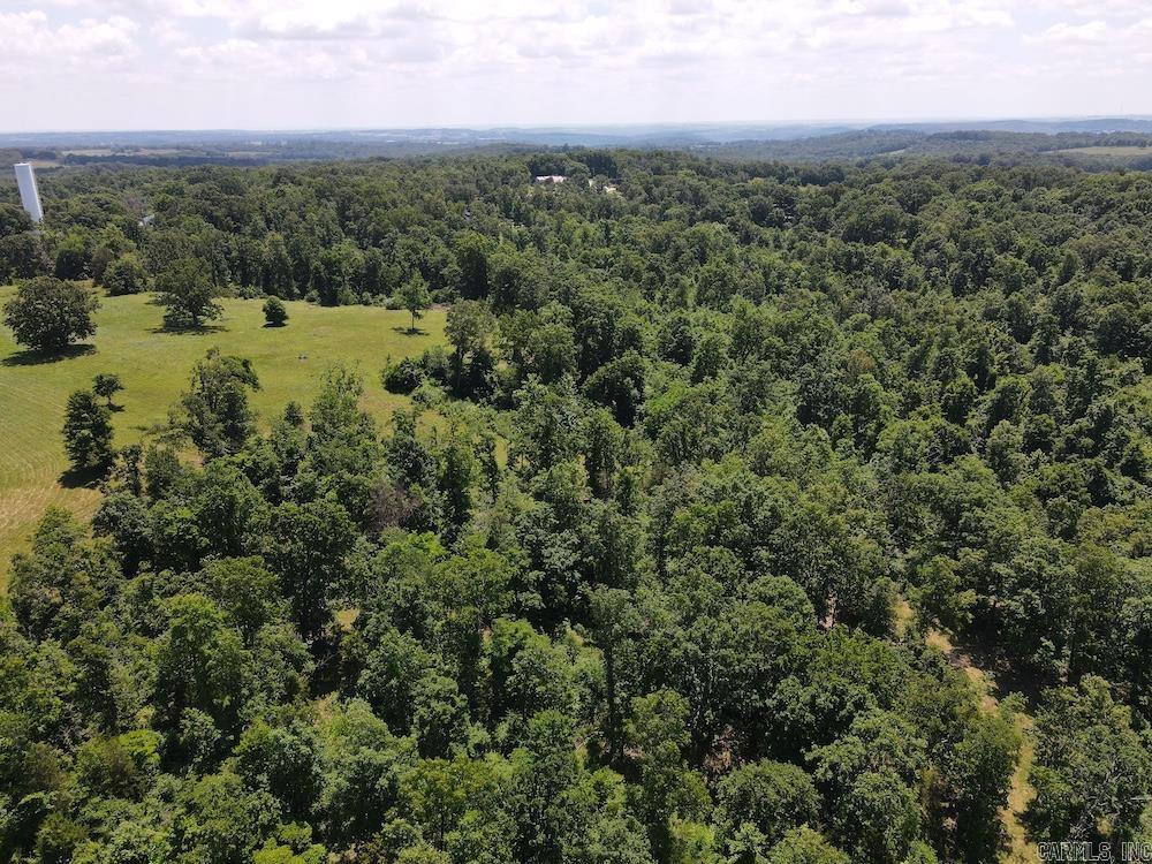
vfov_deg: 56.8
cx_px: 576
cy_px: 432
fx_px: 799
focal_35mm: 24
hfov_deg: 71.6
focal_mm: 4.5
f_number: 2.8
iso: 100
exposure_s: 1/30
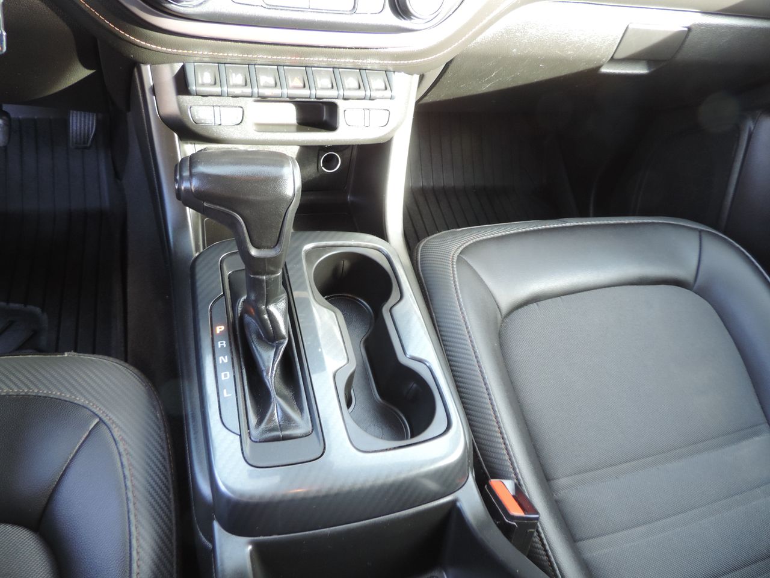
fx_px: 534
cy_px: 289
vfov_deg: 56.8
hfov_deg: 71.6
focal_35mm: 24
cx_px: 385
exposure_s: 1/30
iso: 220
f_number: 3
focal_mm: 4.3
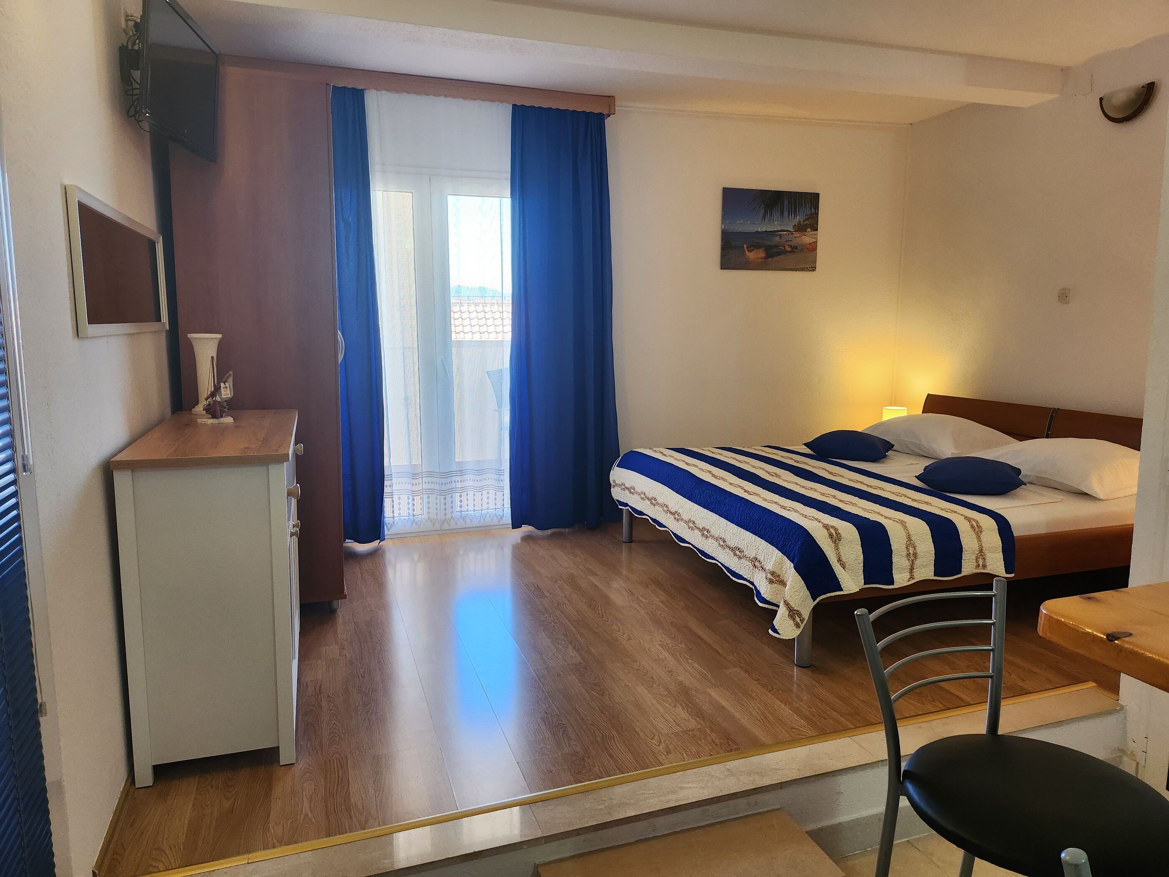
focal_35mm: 24
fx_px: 810
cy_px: 438
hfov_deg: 71.6
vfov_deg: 56.8
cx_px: 584
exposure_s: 1/100
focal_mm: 5
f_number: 1.8
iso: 200
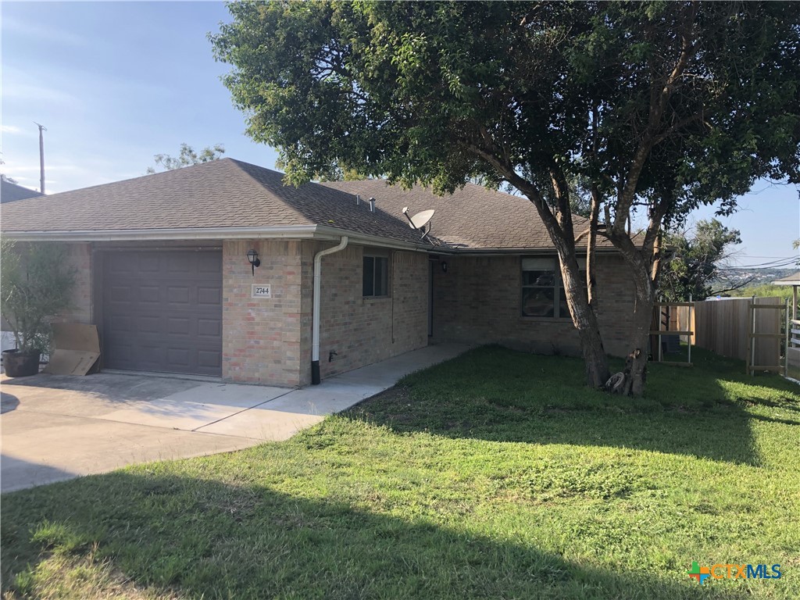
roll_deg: +0.0
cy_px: 300
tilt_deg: -2.3
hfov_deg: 63.4
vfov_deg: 49.7
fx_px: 647
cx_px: 400
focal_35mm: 28
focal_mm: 3.99
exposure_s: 1/649
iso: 20
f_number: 1.8
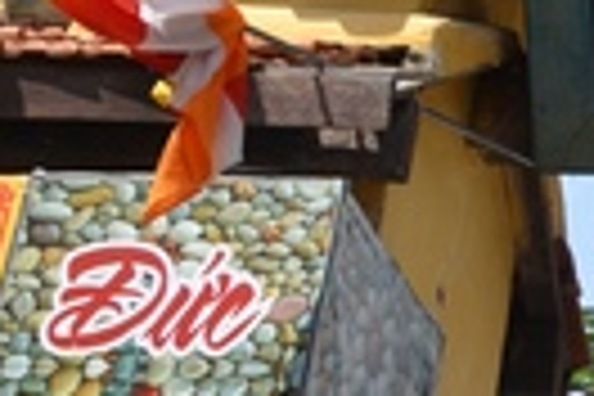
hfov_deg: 10.7
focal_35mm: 162
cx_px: 1449
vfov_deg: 8.5
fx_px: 2673
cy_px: 142
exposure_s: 1/400
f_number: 10
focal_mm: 22
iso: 250
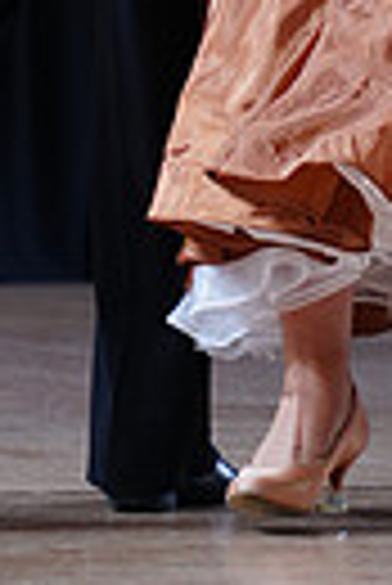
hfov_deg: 1.5
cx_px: 417
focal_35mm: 890
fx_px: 14497
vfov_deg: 2.3
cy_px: -428
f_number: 2.8
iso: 640
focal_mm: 200
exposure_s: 1/500
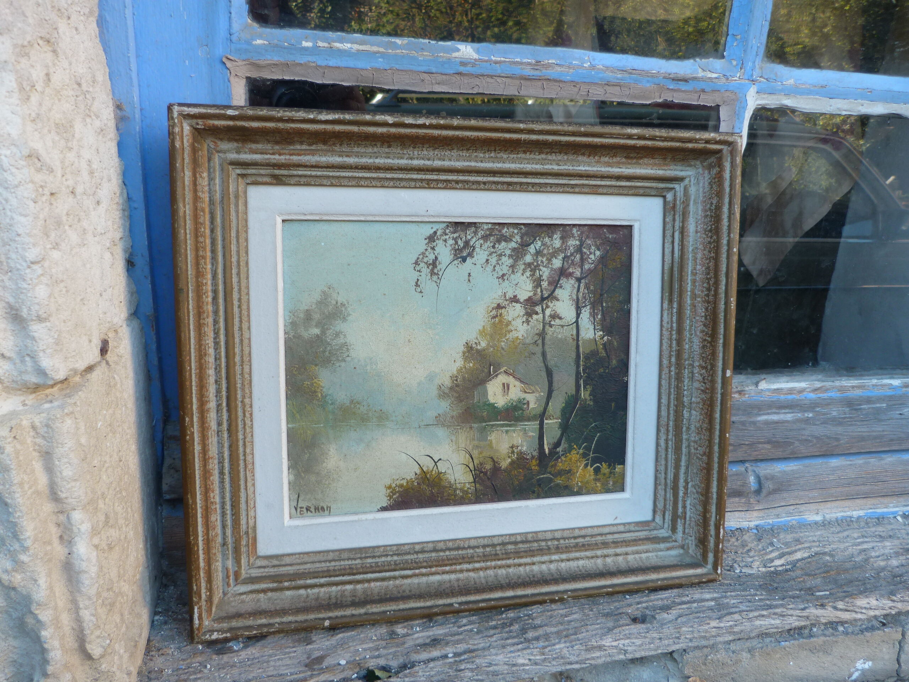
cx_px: 454
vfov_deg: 54.9
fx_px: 656
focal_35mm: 25
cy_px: 341
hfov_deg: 69.4
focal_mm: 4.5
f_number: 2.8
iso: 80
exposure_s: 1/80
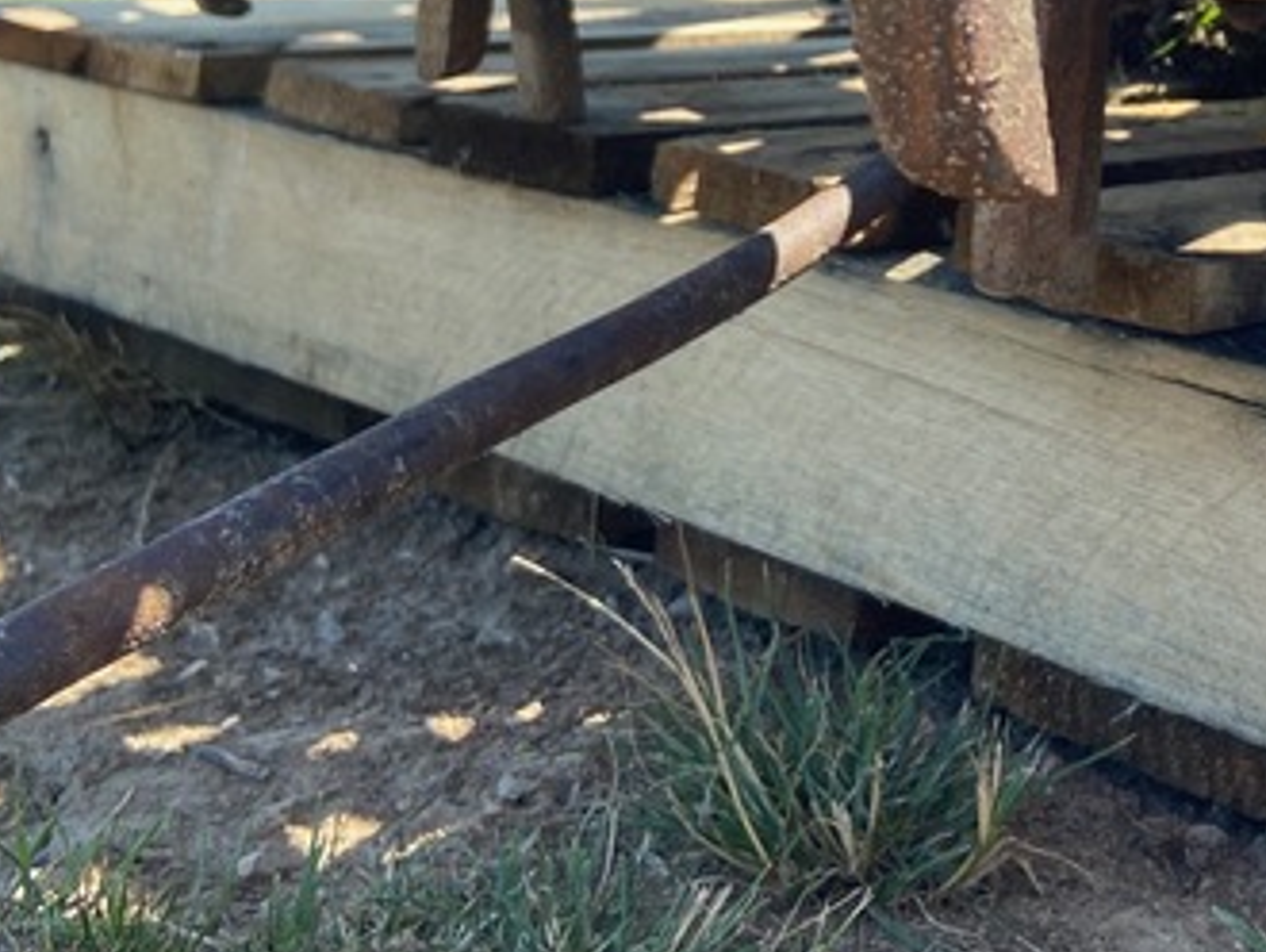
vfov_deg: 22.0
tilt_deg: -4.4
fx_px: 2306
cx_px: 1231
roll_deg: -4.7
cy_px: -107
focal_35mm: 63
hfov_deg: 29.0
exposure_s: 1/504
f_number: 1.8
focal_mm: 4.25
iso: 32
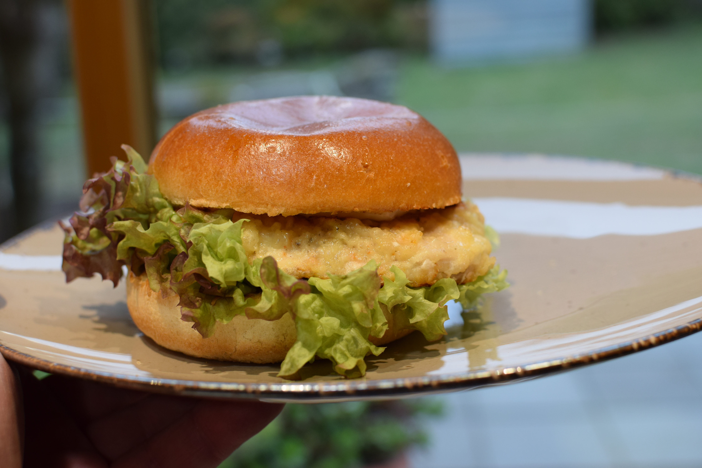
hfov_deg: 37.8
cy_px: 234
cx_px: 351
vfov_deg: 25.8
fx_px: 1024
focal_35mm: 52
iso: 400
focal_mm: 35
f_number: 4.5
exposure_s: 1/80
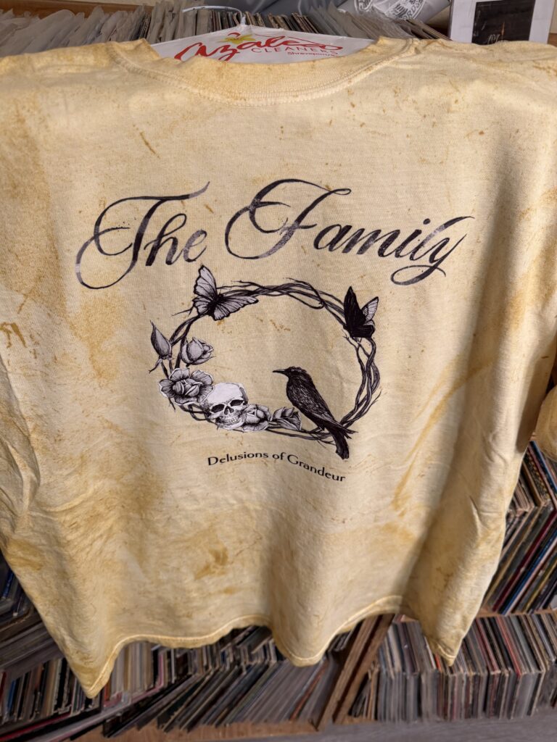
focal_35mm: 24
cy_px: 371
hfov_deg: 56.8
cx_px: 278
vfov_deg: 71.6
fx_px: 515
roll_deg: -5.5
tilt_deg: -41.6
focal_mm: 6.76
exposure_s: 1/60
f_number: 1.78
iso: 200
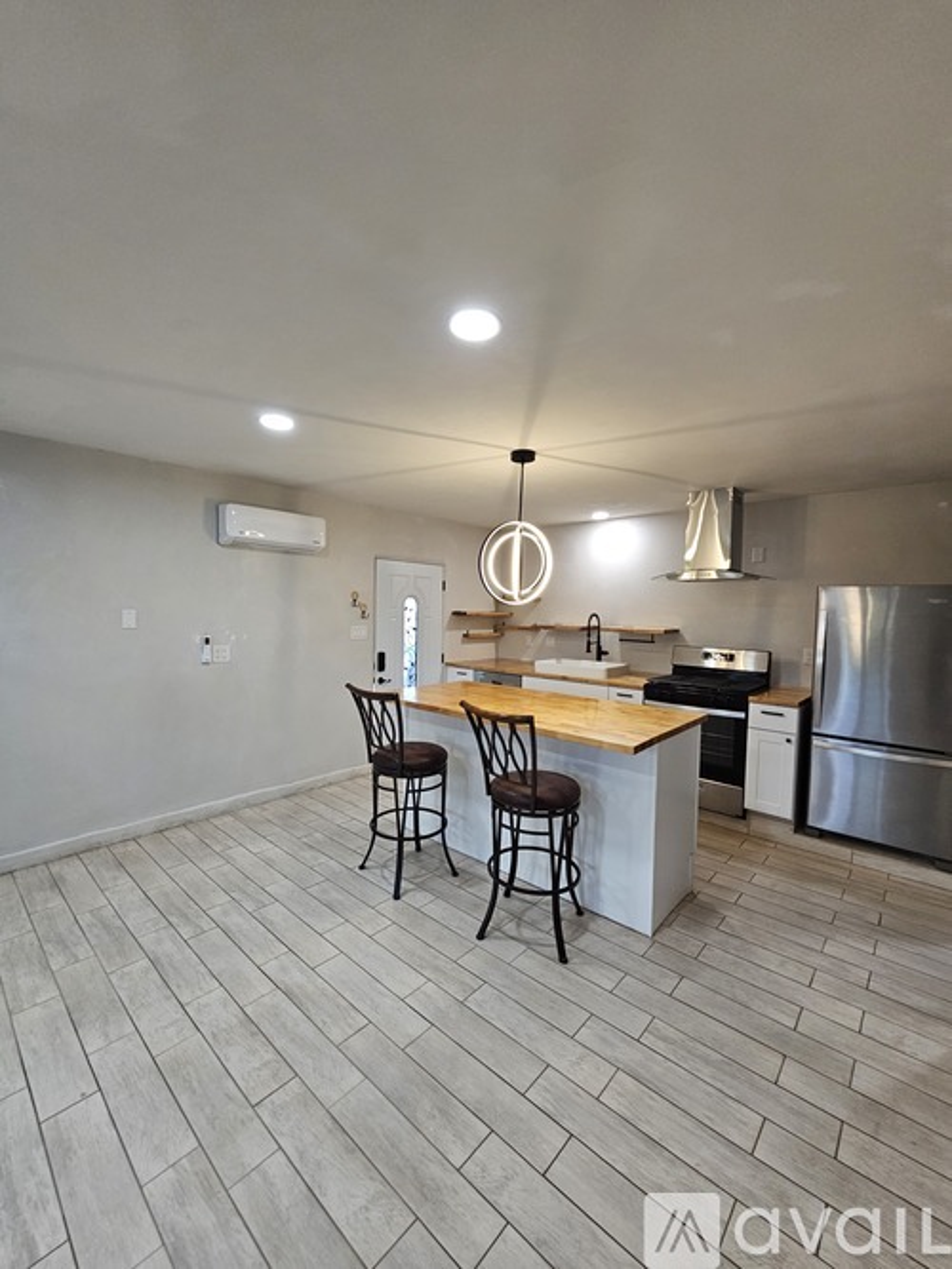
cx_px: 476
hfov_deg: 89.9
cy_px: 634
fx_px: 477
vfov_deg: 106.2
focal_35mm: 13
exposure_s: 1/60
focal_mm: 2.2
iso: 160
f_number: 2.2
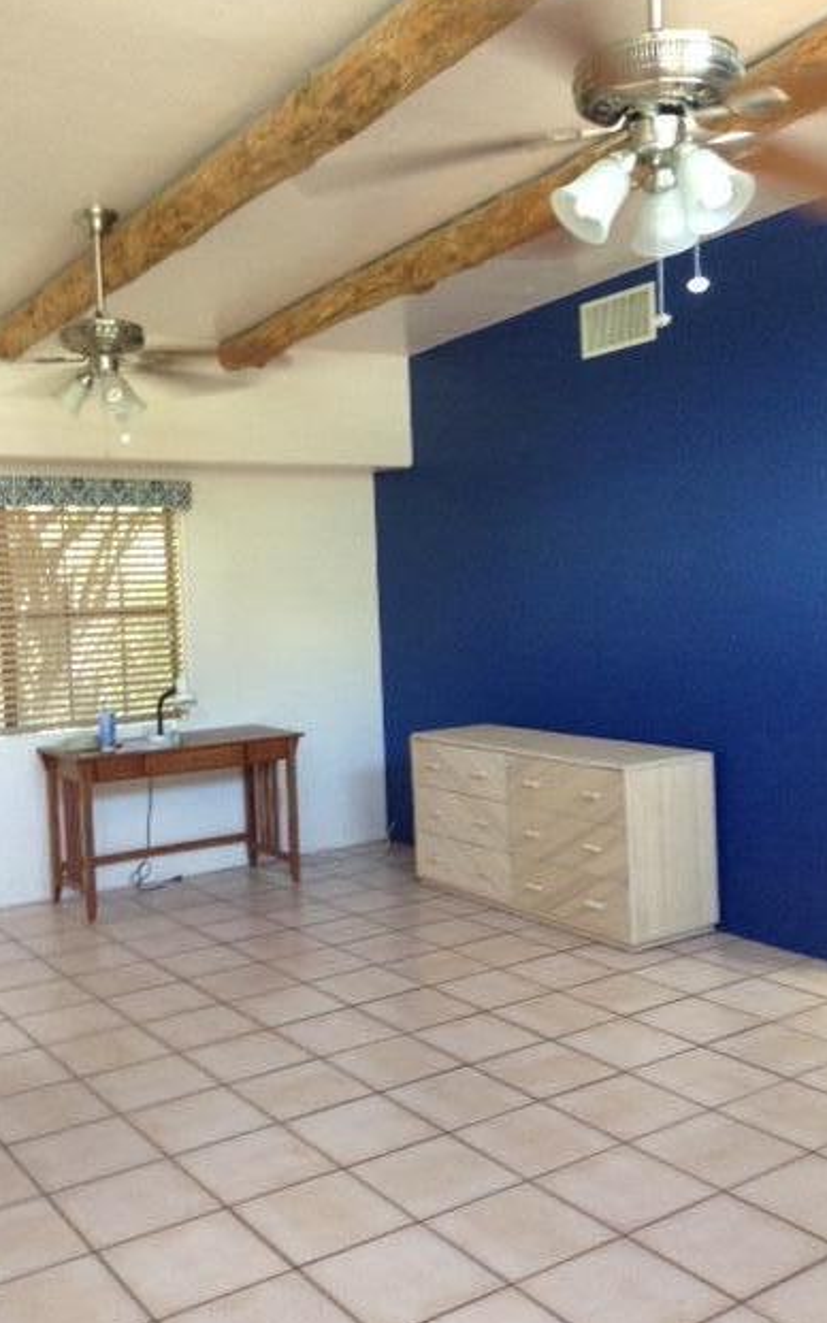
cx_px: 367
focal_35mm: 36
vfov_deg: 54.0
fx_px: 1299
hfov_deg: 35.3
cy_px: 652
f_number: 2.4
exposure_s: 1/25
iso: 125
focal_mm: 3.3
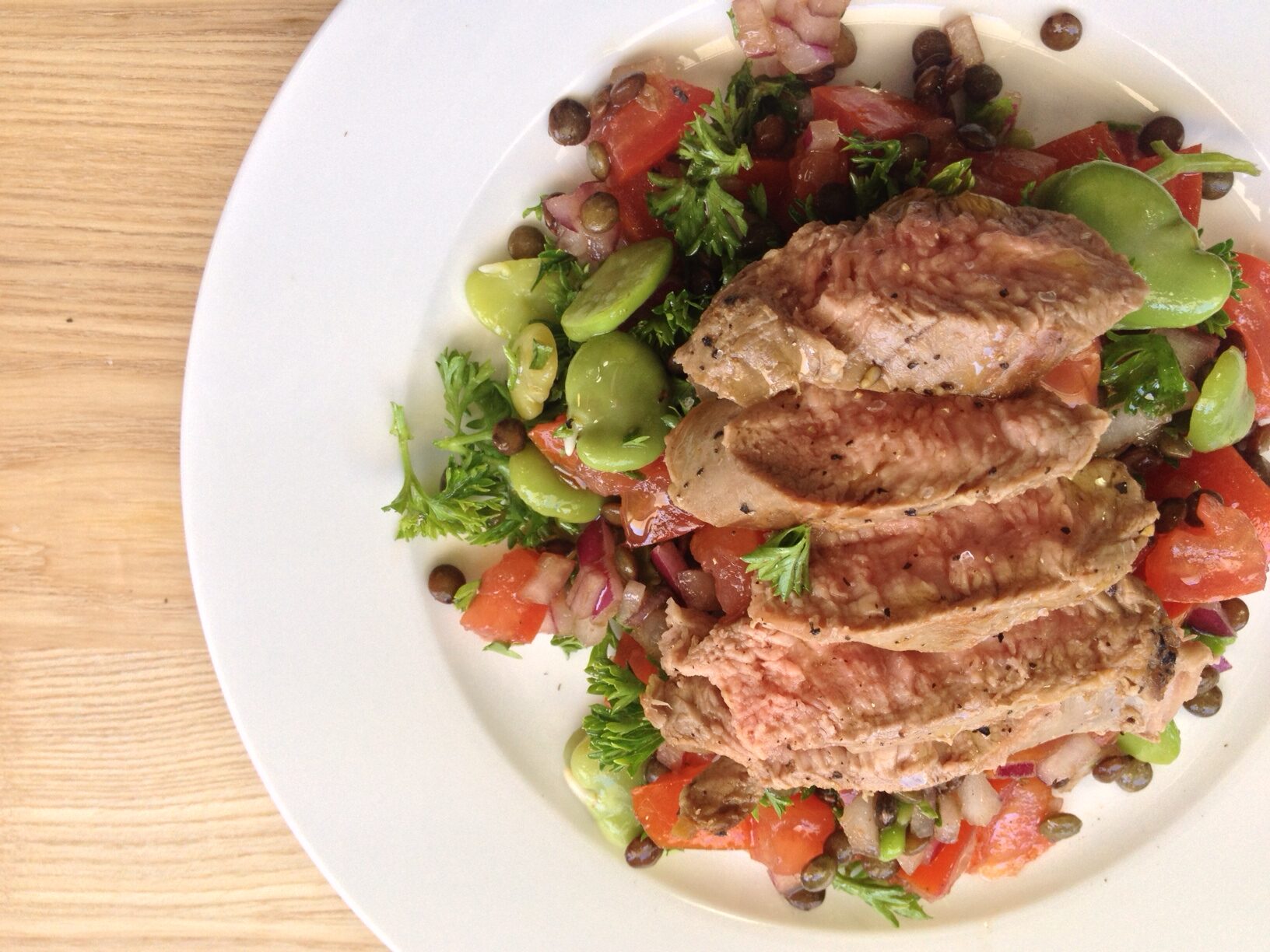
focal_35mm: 35
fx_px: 1284
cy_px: 476
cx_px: 635
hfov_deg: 52.6
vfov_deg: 40.7
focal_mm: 4.28
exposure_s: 1/40
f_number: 2.4
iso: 50
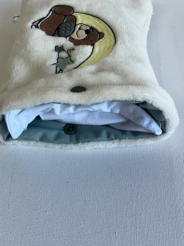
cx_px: 85
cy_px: 92
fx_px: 305
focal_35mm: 43
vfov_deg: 43.5
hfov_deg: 33.6
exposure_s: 1/122
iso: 25
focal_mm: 3
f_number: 1.8
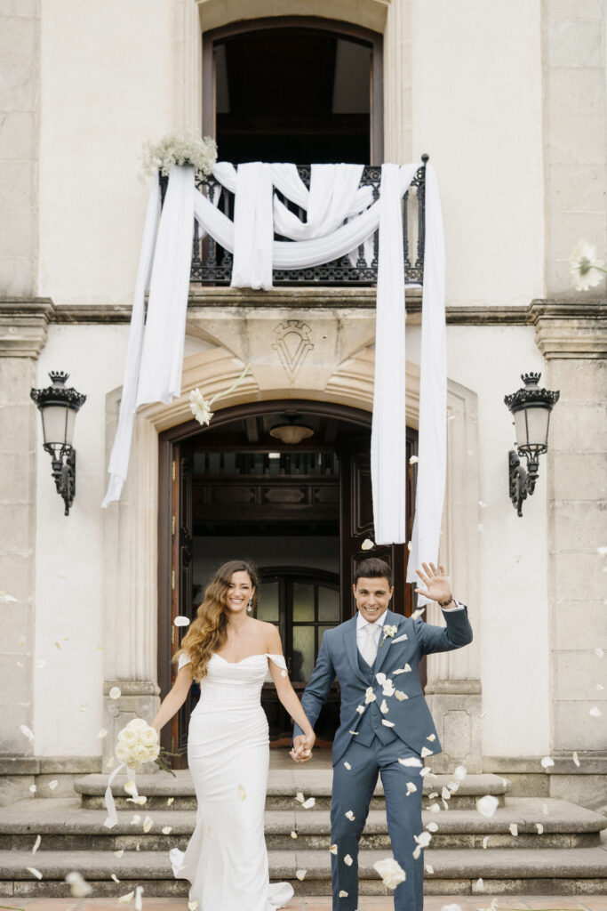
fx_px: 885
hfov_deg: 37.9
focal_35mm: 35
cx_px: 304
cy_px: 456
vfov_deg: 54.4
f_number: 3.5
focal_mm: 35
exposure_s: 1/800
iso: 1600
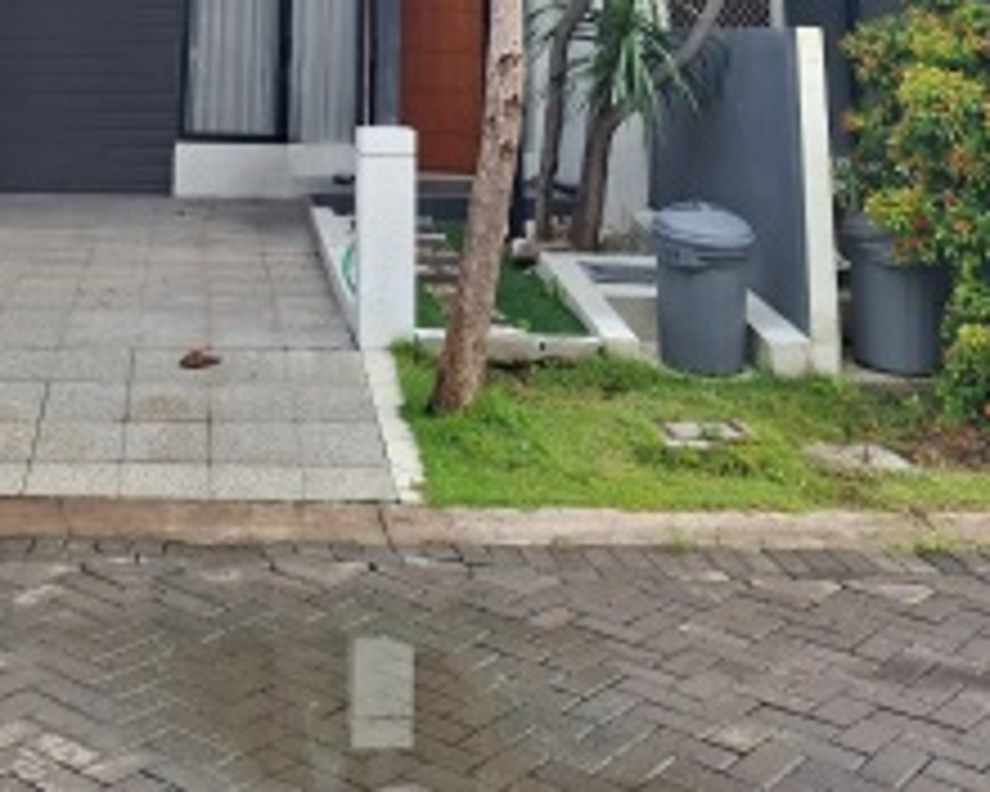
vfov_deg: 27.1
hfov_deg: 38.9
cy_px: -230
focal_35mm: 47
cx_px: 299
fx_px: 1377
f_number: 1.8
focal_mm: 5.54
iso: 40
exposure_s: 1/667
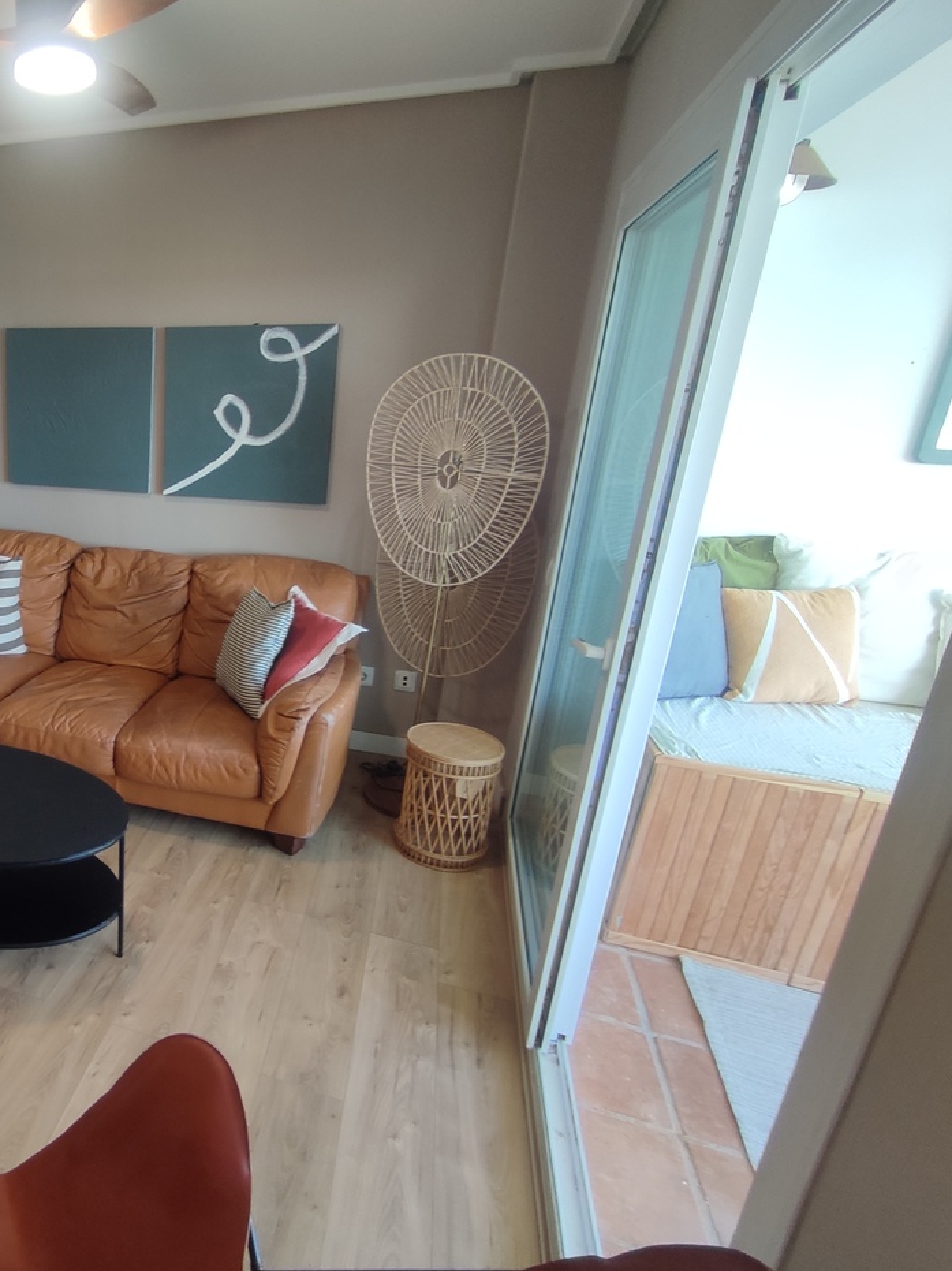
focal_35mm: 22
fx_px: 807
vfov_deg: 76.4
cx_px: 111
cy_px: 631
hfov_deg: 54.0
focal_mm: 1.65
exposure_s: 1/50
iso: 54
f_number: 2.2
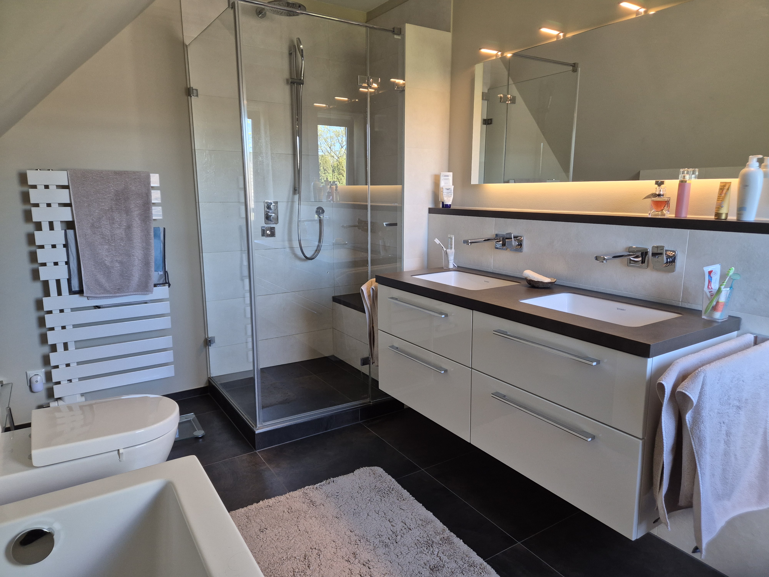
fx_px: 511
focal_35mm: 23
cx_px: 384
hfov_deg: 73.9
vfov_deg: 58.9
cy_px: 288
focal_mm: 5.4
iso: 200
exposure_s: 1/180
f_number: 1.8
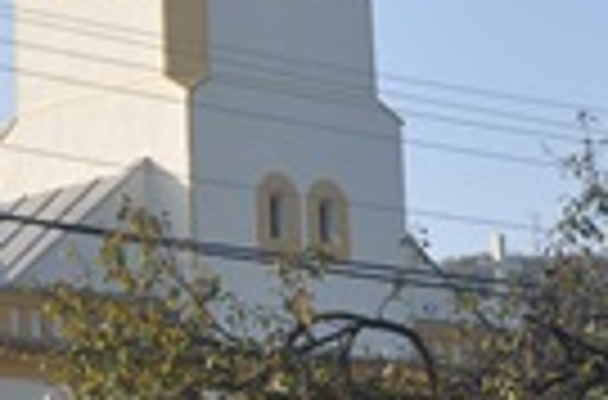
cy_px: 25
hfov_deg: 13.0
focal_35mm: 157
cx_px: 68
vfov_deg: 8.6
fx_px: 2642
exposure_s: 1/250
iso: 200
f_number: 8
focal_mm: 22
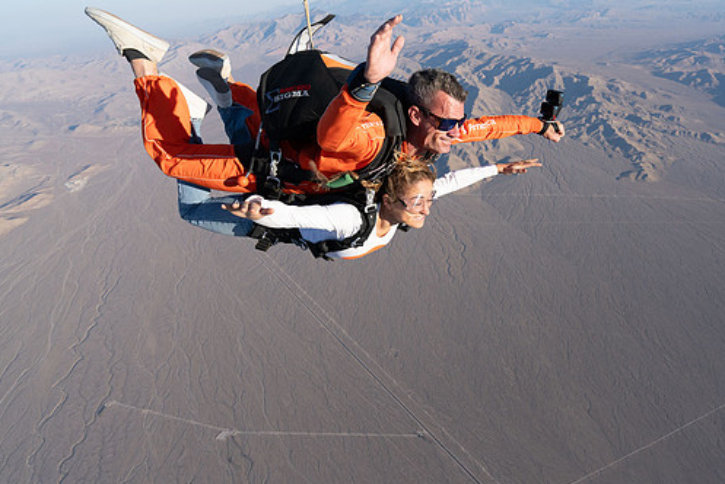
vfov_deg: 46.3
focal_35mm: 28
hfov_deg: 65.1
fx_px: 564
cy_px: 211
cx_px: 420
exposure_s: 1/2000
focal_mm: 24
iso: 800
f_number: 7.1
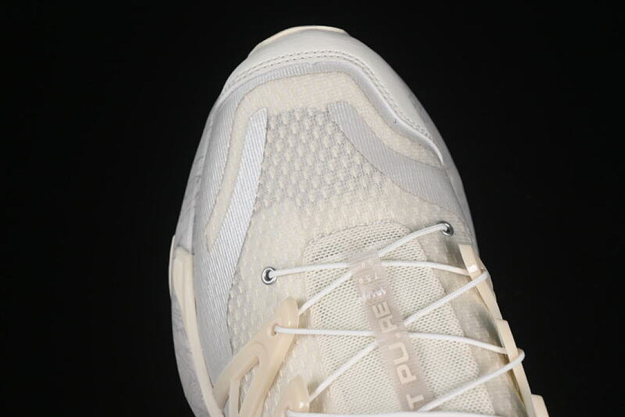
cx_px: 312
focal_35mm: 75
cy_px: 208
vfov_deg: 18.2
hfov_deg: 27.0
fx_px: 1302
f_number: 7.1
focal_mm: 50
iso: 160
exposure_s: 1/80
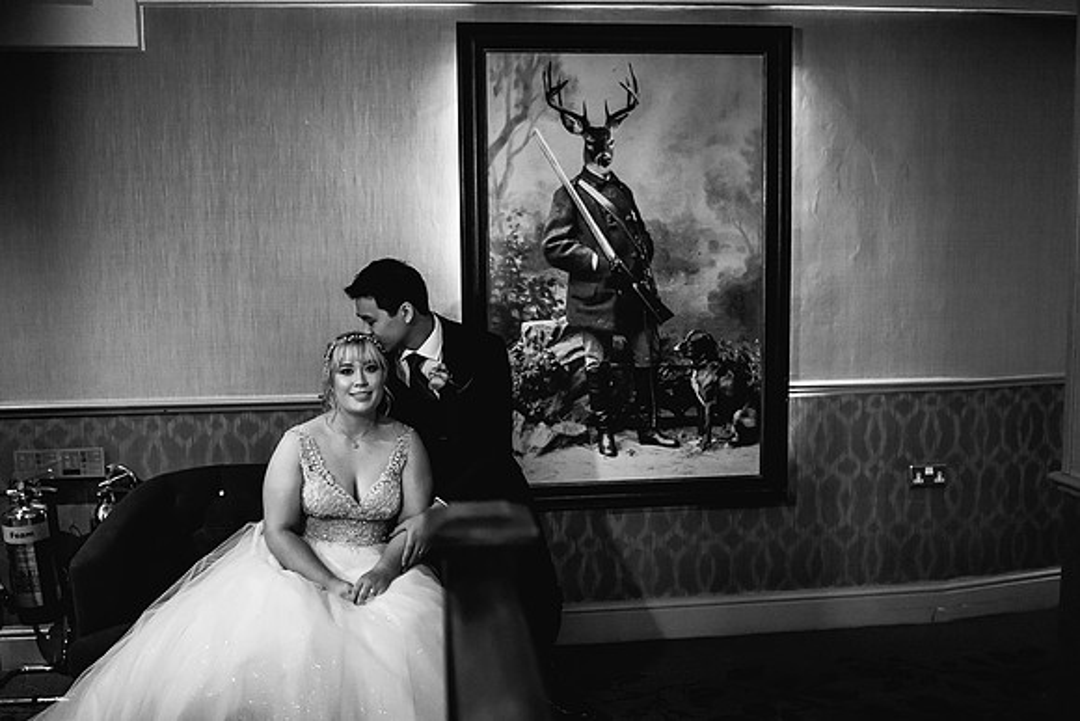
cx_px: 540
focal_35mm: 36
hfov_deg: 53.3
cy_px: 360
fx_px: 1076
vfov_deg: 37.0
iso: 5000
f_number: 1.4
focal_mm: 35
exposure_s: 1/500
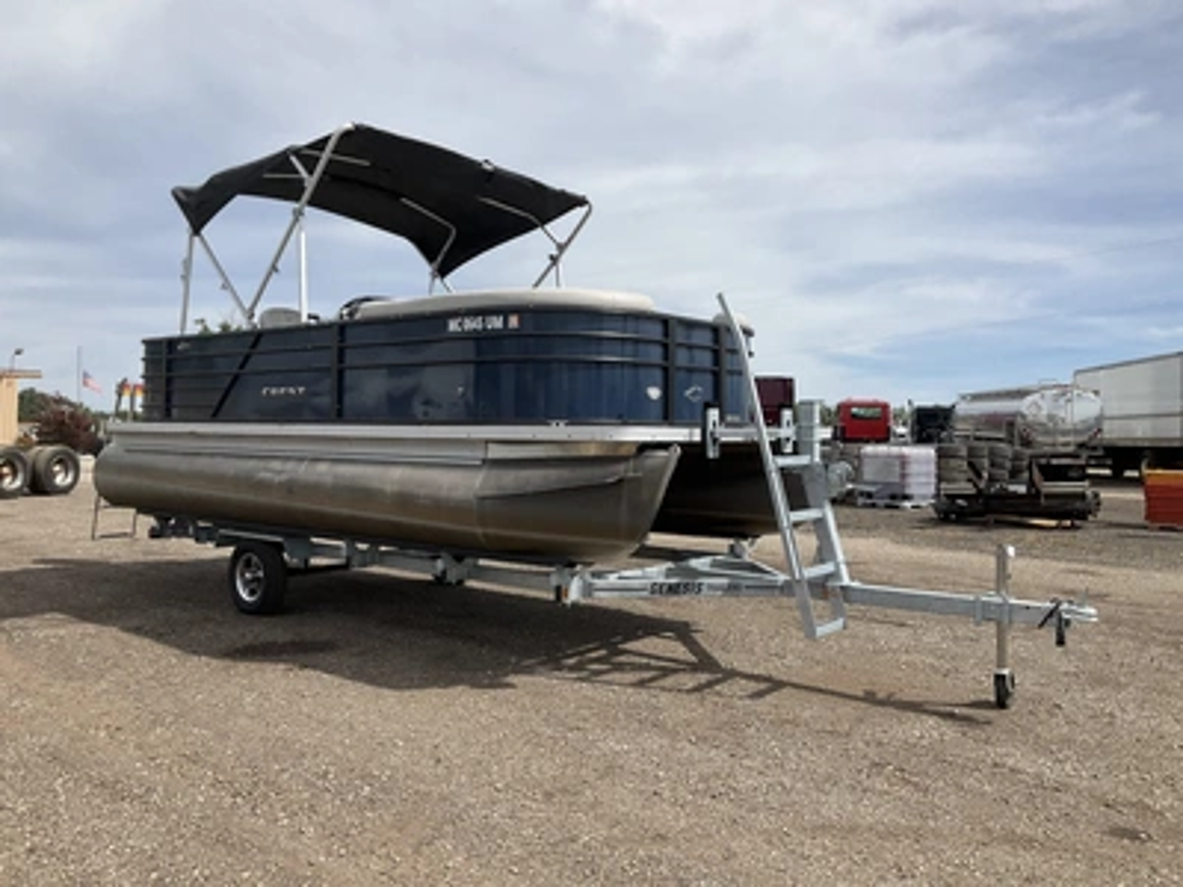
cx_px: 592
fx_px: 991
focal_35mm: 29
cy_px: 444
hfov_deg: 61.7
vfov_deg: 48.2
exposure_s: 1/2801
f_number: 1.8
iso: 25
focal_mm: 3
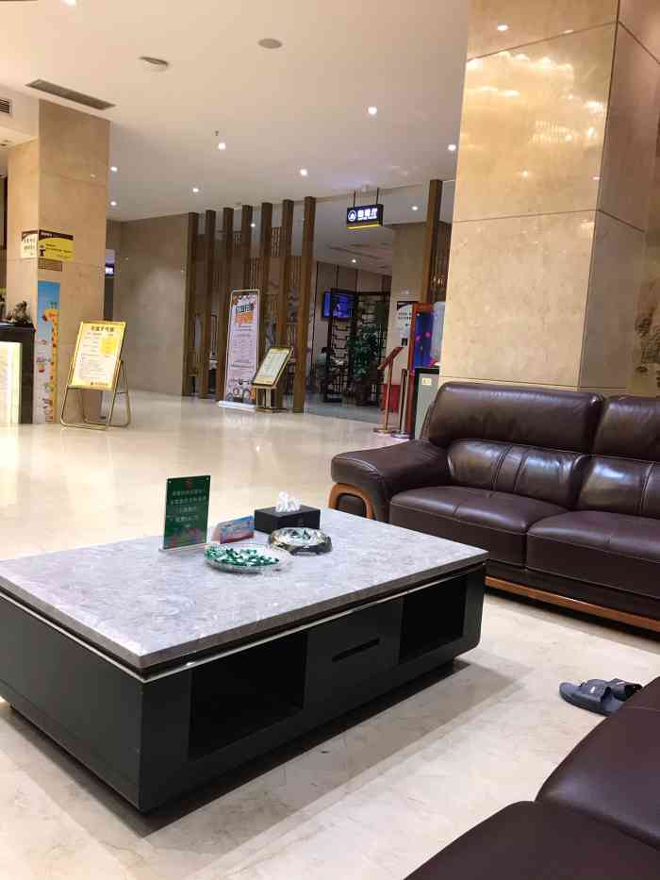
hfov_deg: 49.8
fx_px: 712
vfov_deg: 63.4
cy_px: 440
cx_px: 330
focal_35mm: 28
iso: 64
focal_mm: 3.99
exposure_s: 1/17
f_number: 1.8
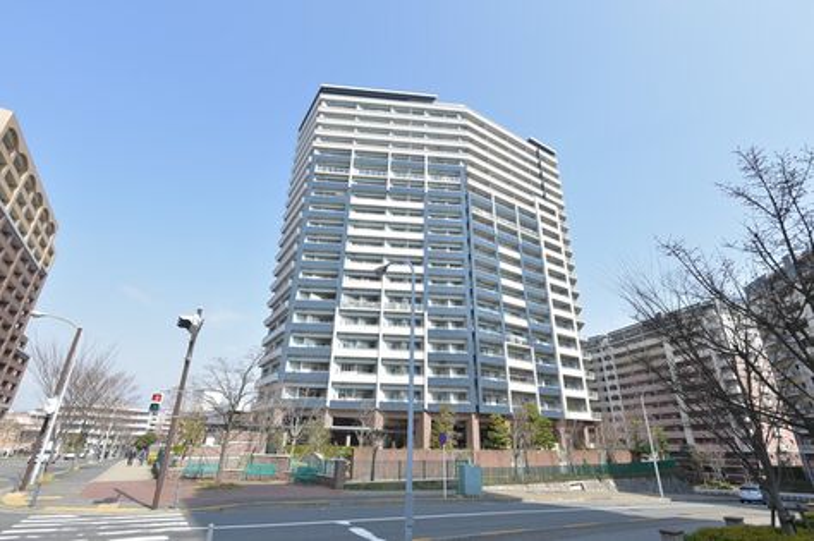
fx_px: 384
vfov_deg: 70.3
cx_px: 407
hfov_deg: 93.3
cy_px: 270
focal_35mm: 17
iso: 400
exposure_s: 1/500
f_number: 8
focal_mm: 17
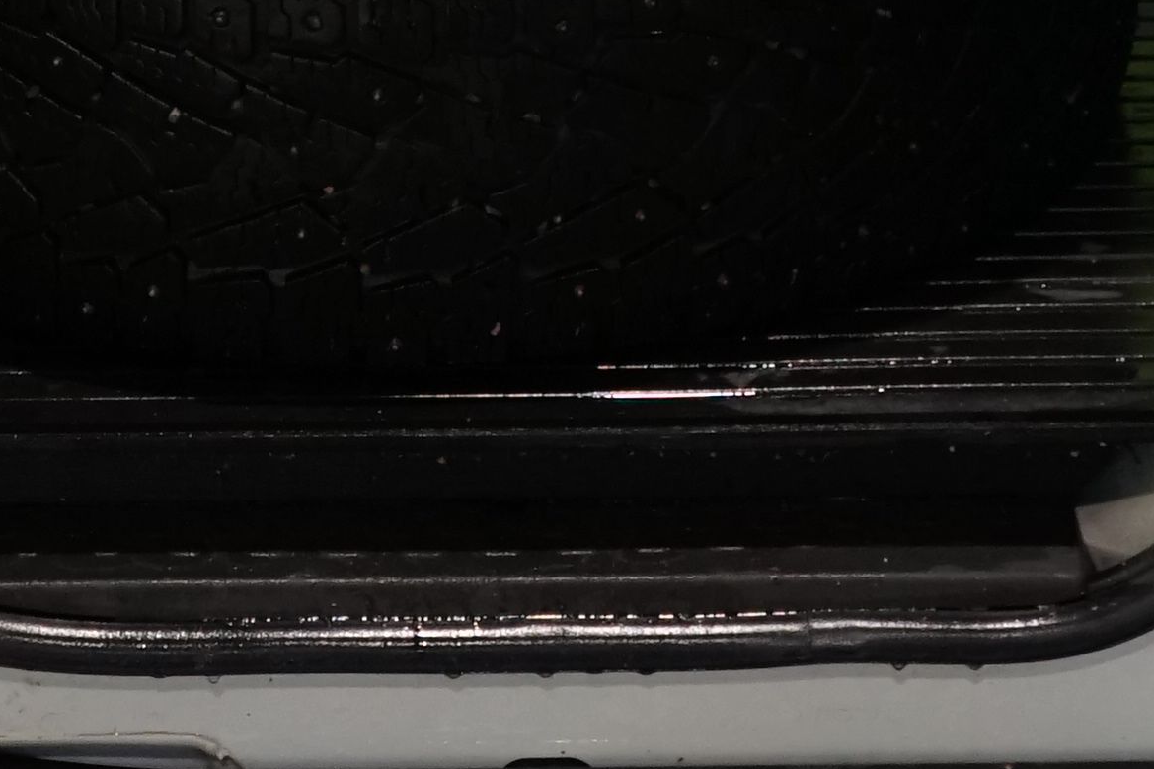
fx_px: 4936
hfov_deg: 13.3
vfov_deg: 8.2
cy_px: -1100
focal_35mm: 154
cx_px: 839
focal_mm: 30
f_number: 4
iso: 1250
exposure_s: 1/160
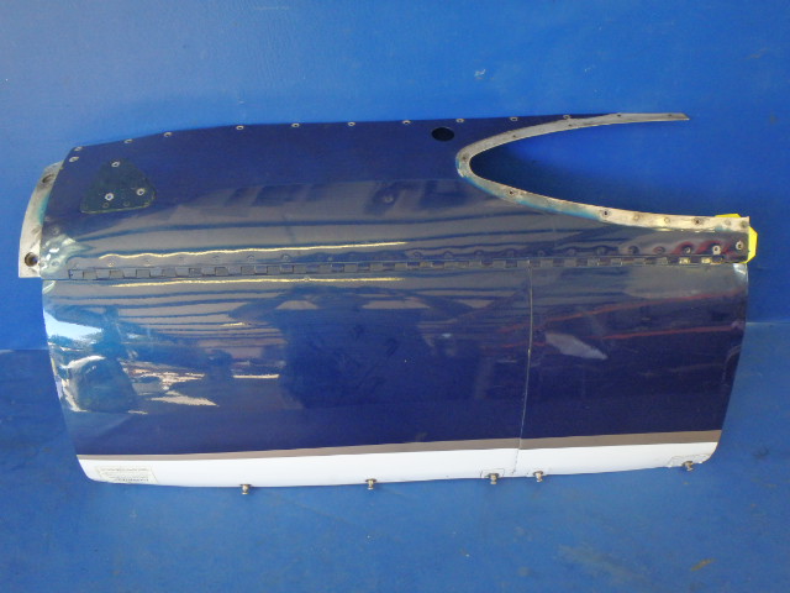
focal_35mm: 28
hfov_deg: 63.4
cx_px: 395
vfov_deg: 49.7
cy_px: 296
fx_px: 639
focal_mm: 5
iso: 400
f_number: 3.9
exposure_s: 1/60
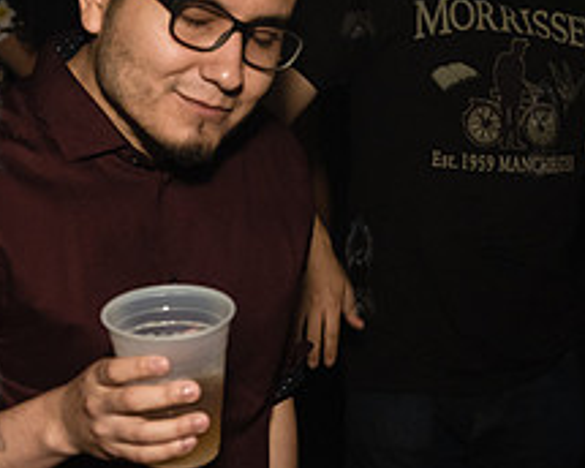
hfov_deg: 19.3
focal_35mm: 99
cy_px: 216
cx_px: 161
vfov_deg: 15.5
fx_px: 1714
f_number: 3.5
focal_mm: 32
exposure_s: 1/250
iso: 2000
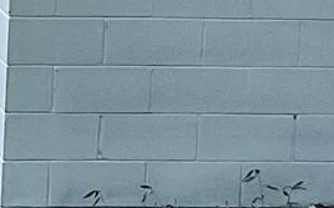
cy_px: -203
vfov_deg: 5.5
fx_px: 2137
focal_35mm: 235
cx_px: -297
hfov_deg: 8.5
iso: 16
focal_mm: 3
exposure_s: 1/1279
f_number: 1.8
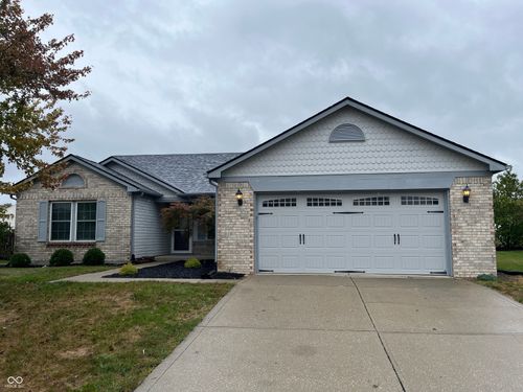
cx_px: 262
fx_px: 393
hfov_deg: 67.3
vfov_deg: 53.1
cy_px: 196
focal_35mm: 26
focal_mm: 5.1
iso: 50
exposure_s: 1/1441
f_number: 1.6
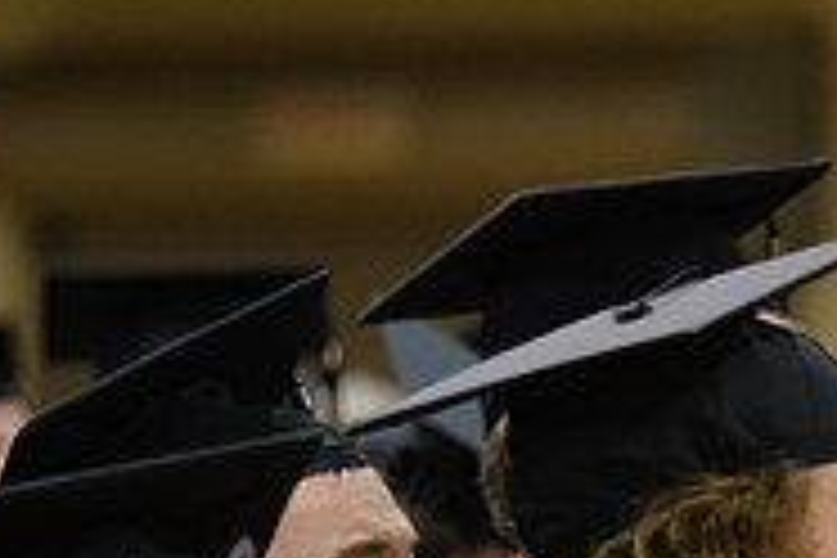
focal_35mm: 655
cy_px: 767
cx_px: 954
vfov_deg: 2.1
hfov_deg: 3.1
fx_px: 15228
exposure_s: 1/100
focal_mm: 140
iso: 1250
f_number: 2.8
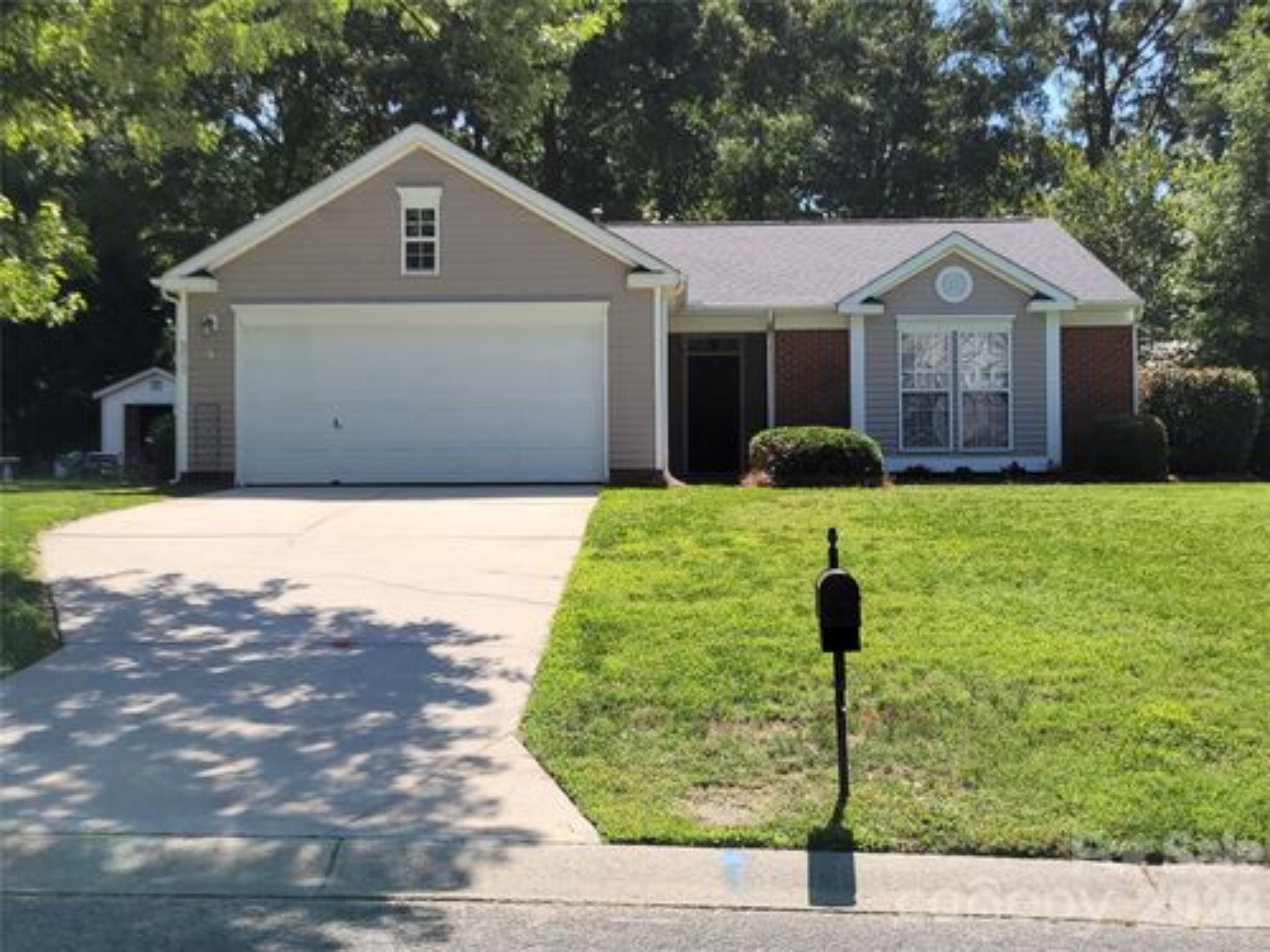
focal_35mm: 26
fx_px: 954
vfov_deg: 53.1
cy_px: 476
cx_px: 635
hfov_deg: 67.3
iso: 40
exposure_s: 1/1632
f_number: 1.8
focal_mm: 5.4
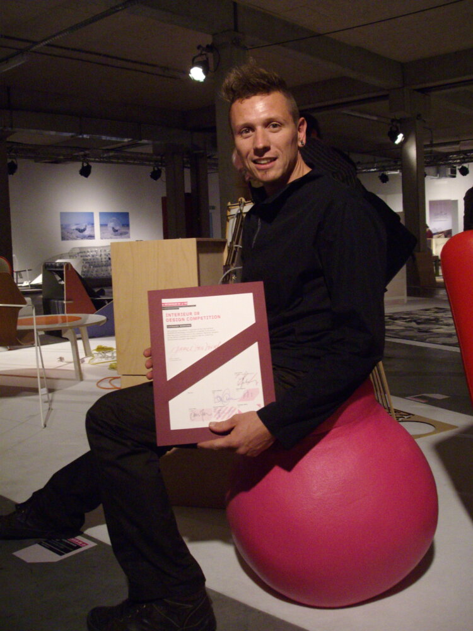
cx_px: 236
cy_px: 316
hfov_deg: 39.7
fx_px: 656
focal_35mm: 36
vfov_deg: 51.4
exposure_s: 1/60
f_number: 2.7
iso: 320
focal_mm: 6
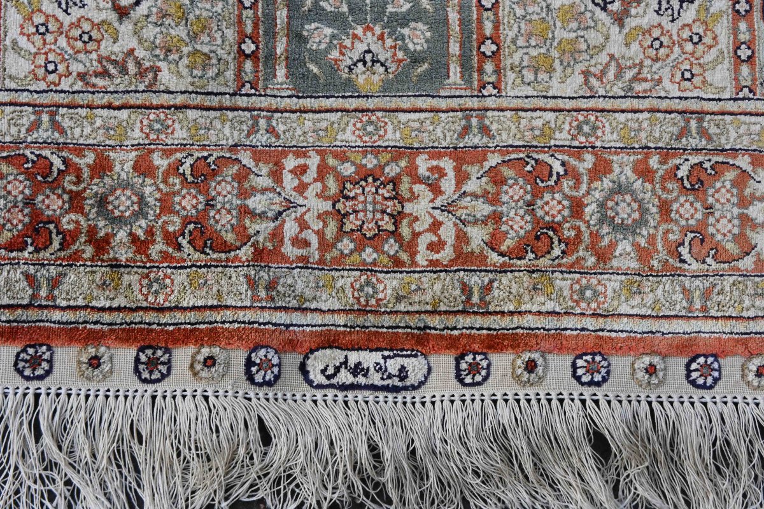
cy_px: 254
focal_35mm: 75
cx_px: 382
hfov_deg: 27.0
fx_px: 1592
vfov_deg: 18.2
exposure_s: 1/250
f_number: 6.3
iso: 400
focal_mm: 50
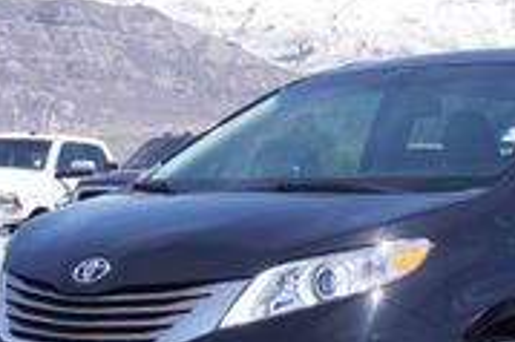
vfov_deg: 10.9
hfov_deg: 16.3
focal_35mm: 124
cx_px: 449
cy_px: 320
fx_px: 1774
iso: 100
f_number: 9
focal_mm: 37
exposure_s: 1/160
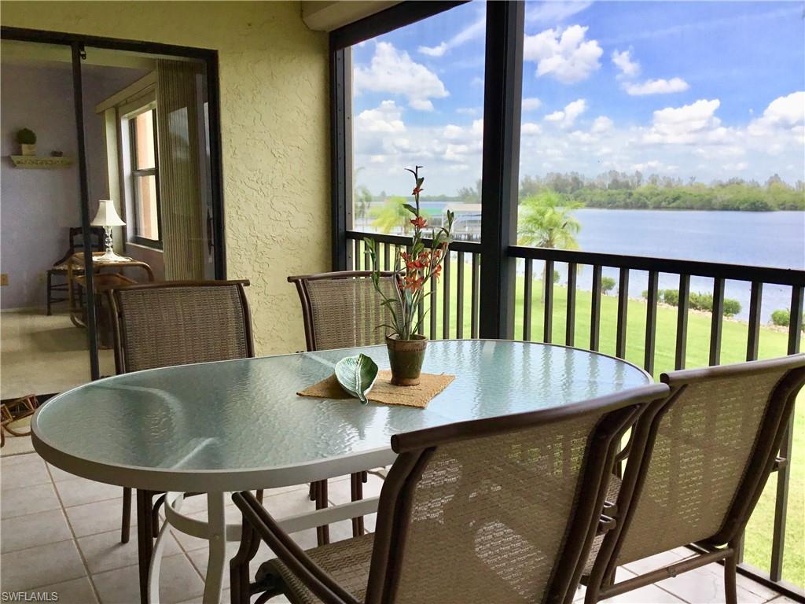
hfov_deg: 58.4
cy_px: 302
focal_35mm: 31
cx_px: 402
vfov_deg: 45.4
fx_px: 721
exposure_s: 1/287
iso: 25
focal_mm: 3.3
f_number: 2.4
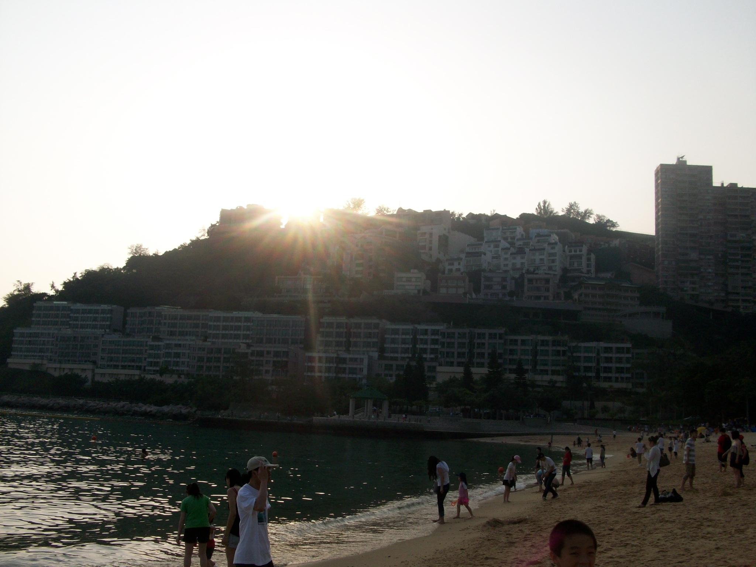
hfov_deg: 54.0
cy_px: 284
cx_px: 378
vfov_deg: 41.8
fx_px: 743
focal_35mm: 34
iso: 64
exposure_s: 1/445
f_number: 5.5
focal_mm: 5.7
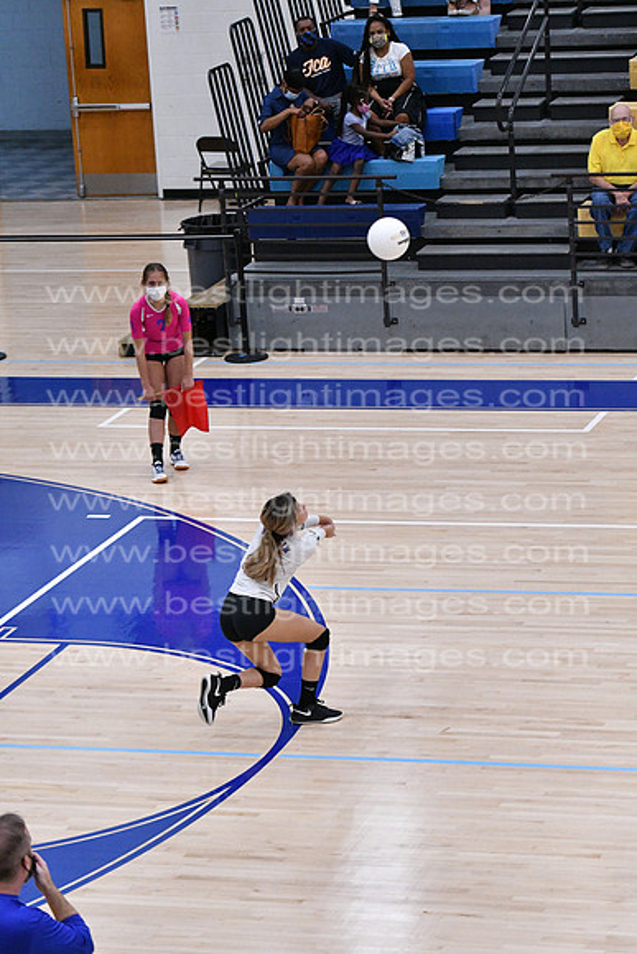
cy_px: 477
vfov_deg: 15.2
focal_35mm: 135
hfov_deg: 10.2
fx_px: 3581
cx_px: 318
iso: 6400
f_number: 3.2
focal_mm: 90
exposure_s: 1/1250
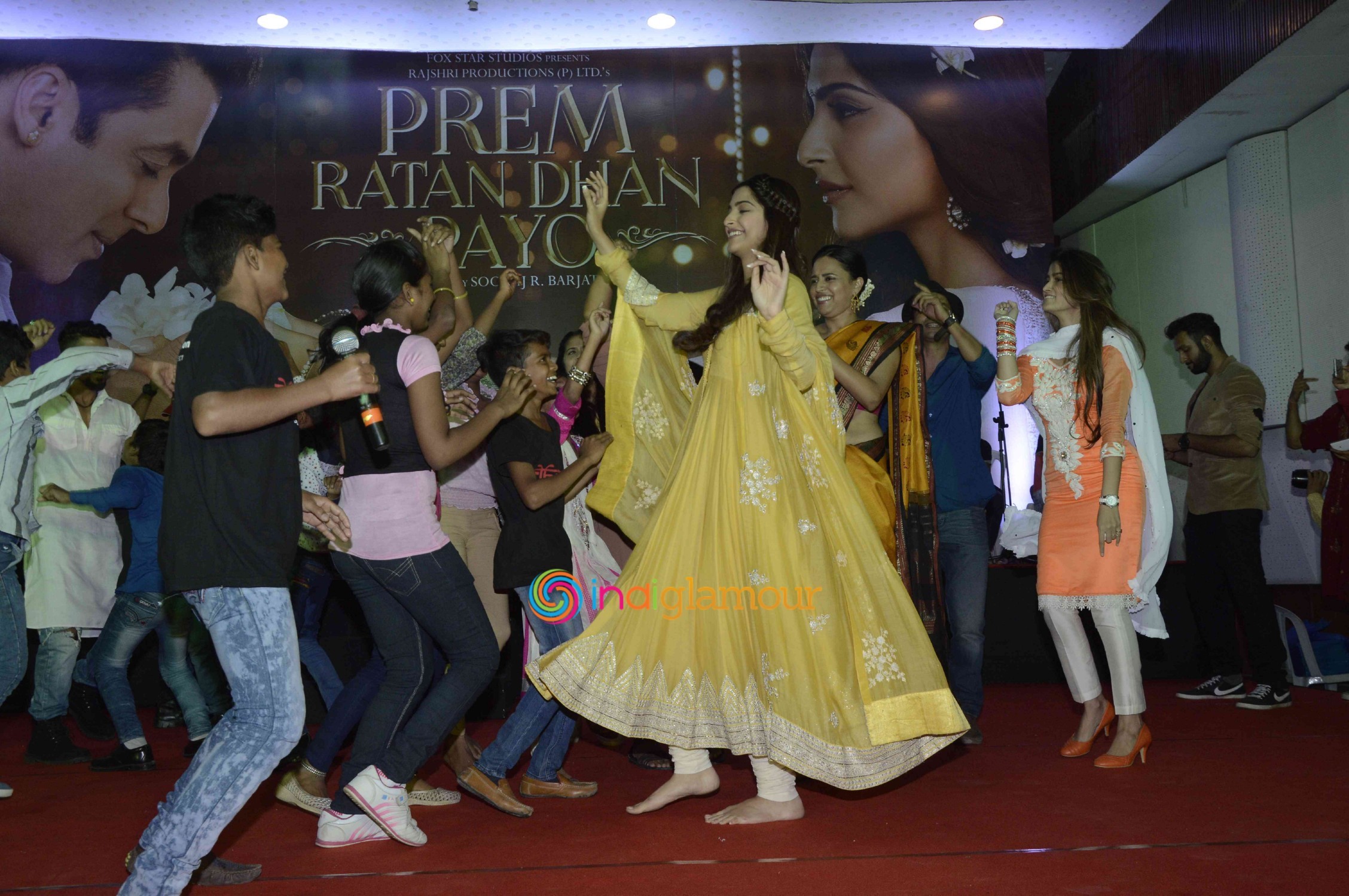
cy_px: 448
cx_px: 674
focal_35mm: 33
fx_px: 1235
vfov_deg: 39.9
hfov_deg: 57.3
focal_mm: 22
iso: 800
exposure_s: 1/160
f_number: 8
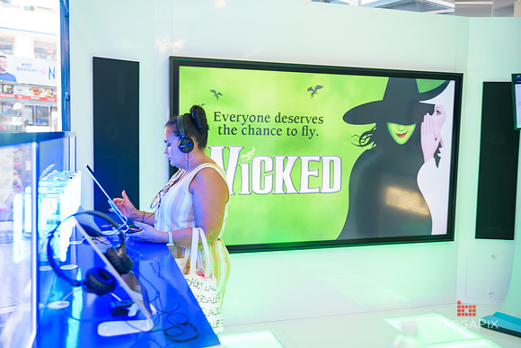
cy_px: 174
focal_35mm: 35
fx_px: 507
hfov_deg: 54.4
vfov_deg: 37.9
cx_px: 260
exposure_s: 1/125
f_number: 3.2
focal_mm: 35
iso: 400
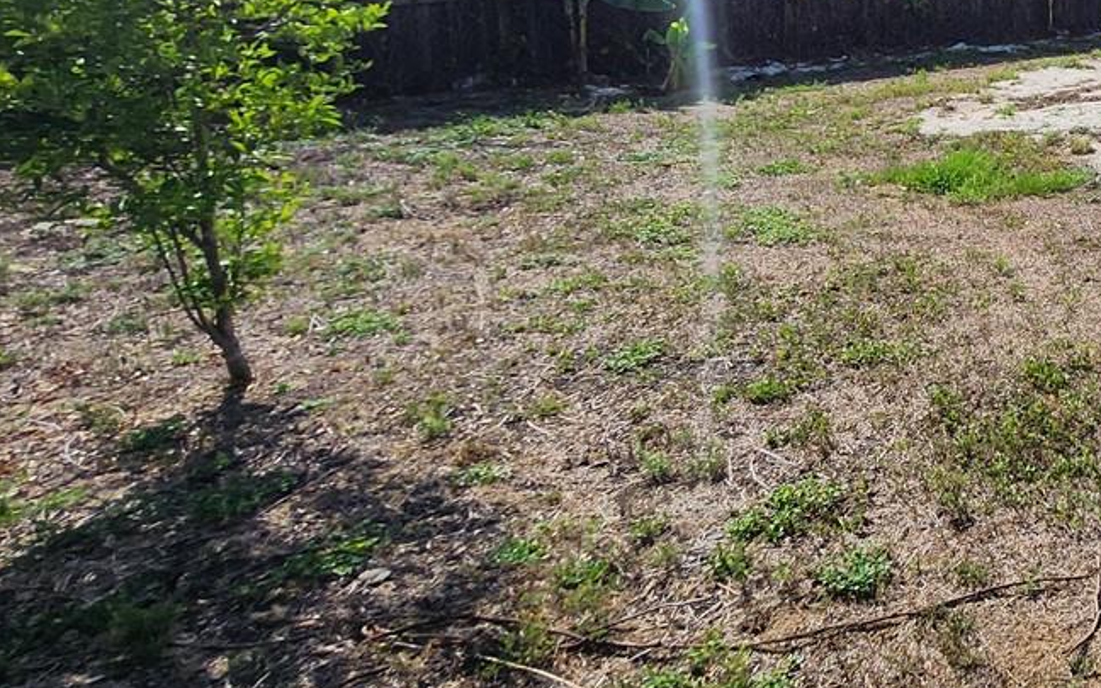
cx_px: 1234
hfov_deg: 43.0
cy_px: 71
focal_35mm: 34
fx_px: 1020
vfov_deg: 35.2
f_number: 2.2
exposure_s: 1/1874
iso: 32
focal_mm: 1.74
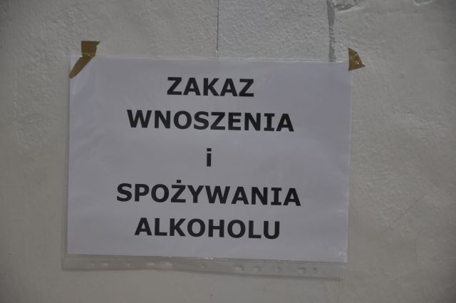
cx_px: 228
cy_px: 152
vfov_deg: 10.7
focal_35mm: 128
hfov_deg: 16.1
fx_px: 1613
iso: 640
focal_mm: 85
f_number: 5.6
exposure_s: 1/40
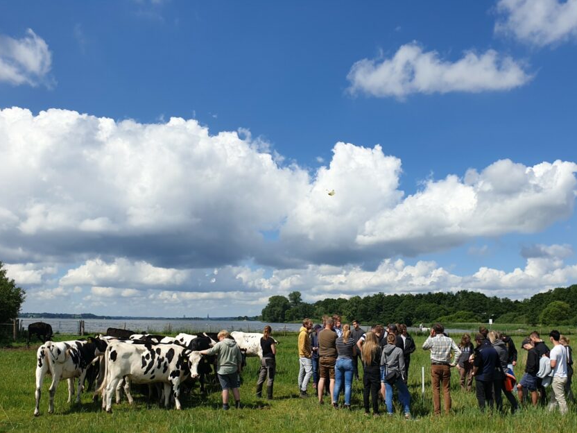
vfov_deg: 43.9
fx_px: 533
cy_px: 266
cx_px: 307
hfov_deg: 56.8
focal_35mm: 32
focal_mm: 4.3
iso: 50
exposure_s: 1/2123
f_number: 2.4
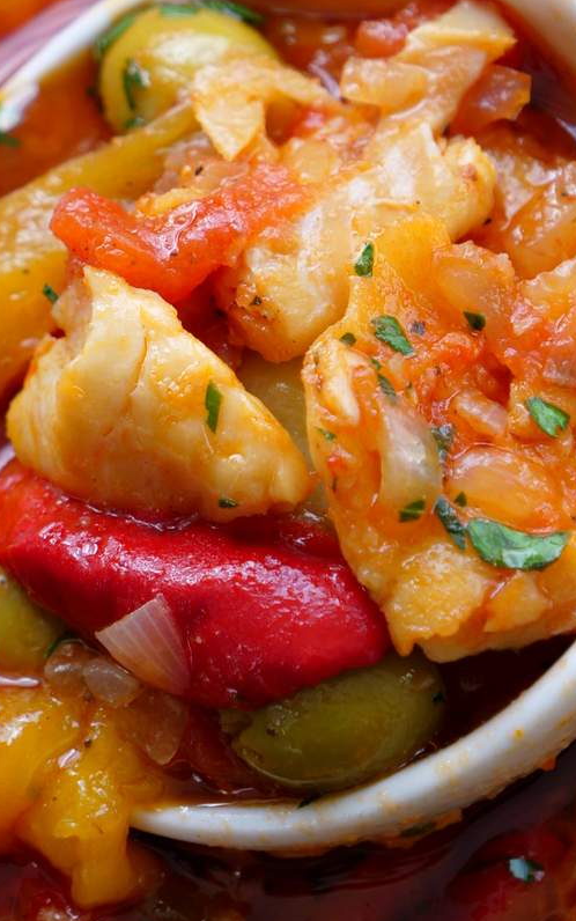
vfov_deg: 10.7
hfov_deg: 6.7
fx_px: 4919
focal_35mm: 196
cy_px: 415
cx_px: 219
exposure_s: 1/160
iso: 200
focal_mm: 46
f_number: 3.9
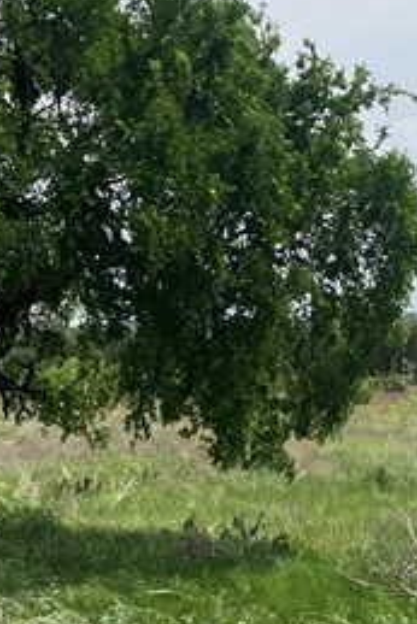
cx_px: 80
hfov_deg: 12.8
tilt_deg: -7.5
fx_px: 1857
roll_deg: -1.5
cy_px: 655
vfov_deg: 18.5
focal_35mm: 107
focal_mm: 4.25
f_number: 1.8
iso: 32
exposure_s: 1/3205
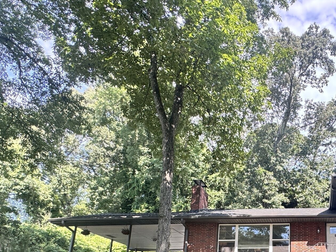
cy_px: 235
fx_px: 330
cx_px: 298
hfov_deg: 48.6
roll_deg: -0.1
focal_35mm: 34
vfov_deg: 38.4
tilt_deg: +14.4
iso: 40
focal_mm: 2.22
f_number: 2.2
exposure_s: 1/207
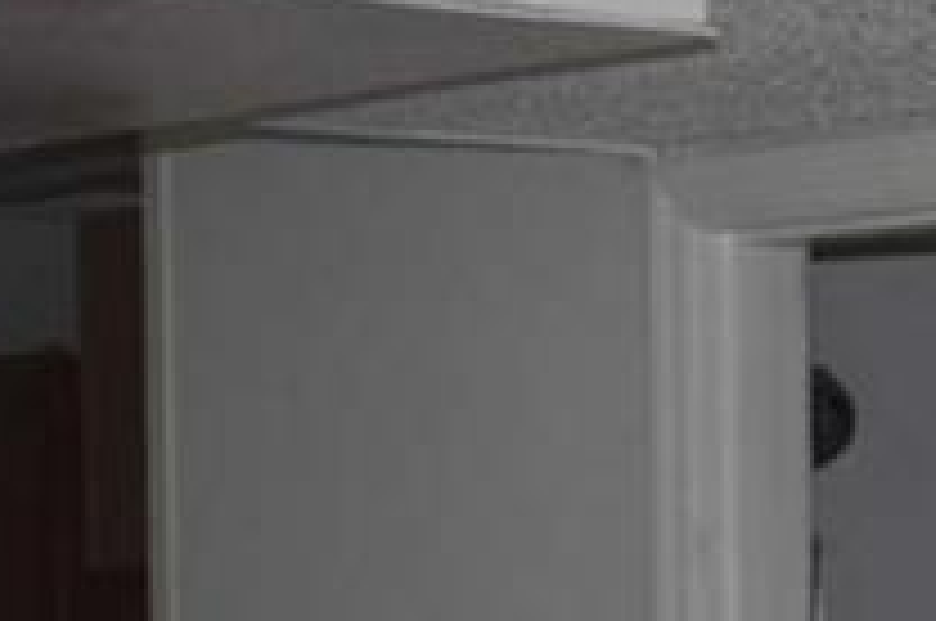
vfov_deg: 6.5
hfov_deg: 9.5
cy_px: 1116
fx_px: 5374
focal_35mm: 207
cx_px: 1593
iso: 800
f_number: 4.2
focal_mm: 28
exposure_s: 1/160
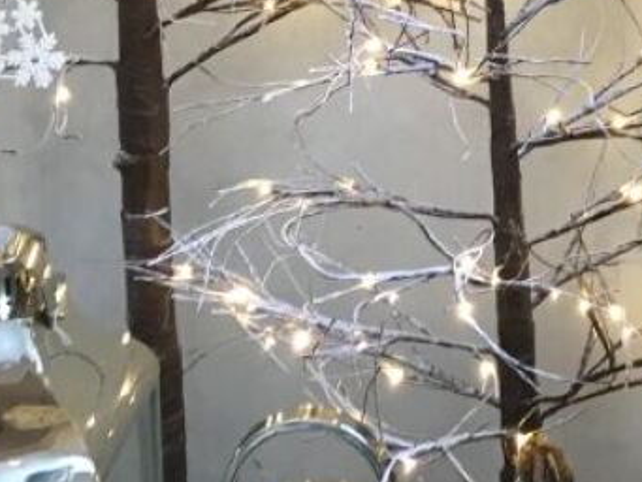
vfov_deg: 13.4
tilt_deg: -3.5
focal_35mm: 102
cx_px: 685
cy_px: -311
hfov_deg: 18.6
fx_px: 1892
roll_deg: +1.6
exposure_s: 1/33
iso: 200
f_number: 2.2
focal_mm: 4.15
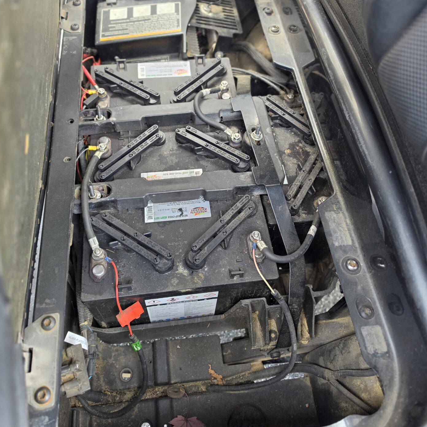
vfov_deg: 56.9
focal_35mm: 28
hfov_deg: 57.3
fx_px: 391
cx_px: 211
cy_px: 170
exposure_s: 1/180
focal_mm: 6.5
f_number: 1.4
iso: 100
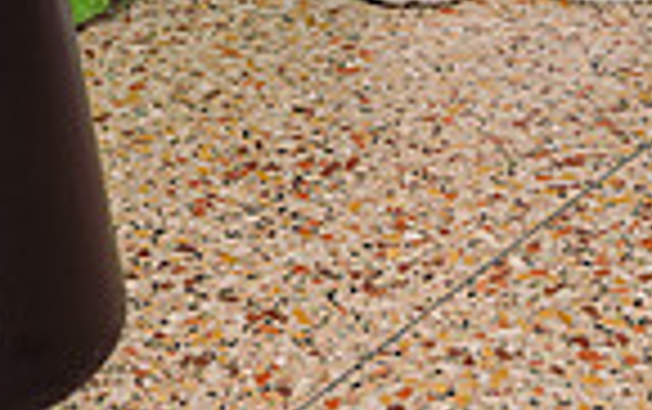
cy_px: -586
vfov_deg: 7.8
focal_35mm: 155
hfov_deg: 13.4
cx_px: 54
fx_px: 2757
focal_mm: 49
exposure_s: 1/250
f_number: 4.5
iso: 125
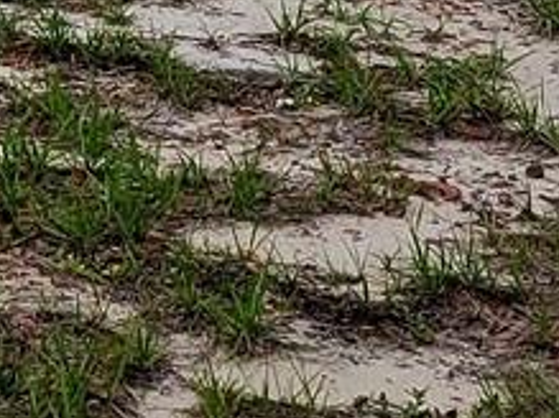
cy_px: -1053
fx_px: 3067
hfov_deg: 9.3
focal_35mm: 190
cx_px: -786
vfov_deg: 6.7
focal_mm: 5.4
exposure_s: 1/3333
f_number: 1.8
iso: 40
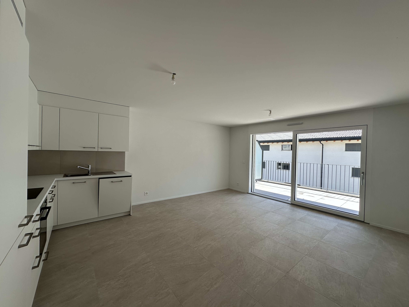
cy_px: 154
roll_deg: -1.8
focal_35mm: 14
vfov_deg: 85.7
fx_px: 165
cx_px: 204
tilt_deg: -0.6
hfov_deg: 102.1
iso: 40
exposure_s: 1/221
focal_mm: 2.22
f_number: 2.2
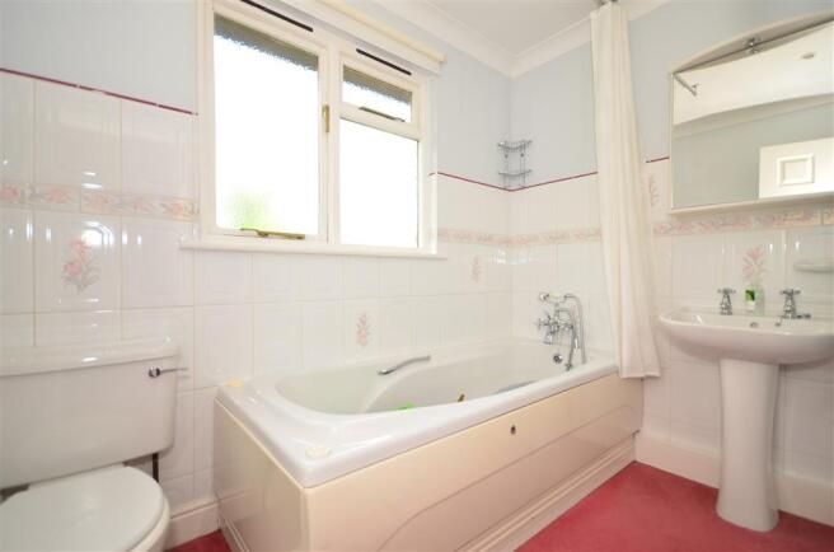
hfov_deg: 95.1
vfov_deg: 71.8
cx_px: 417
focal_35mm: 16
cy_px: 276
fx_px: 381
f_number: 5
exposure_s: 1/50
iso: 200
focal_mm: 11
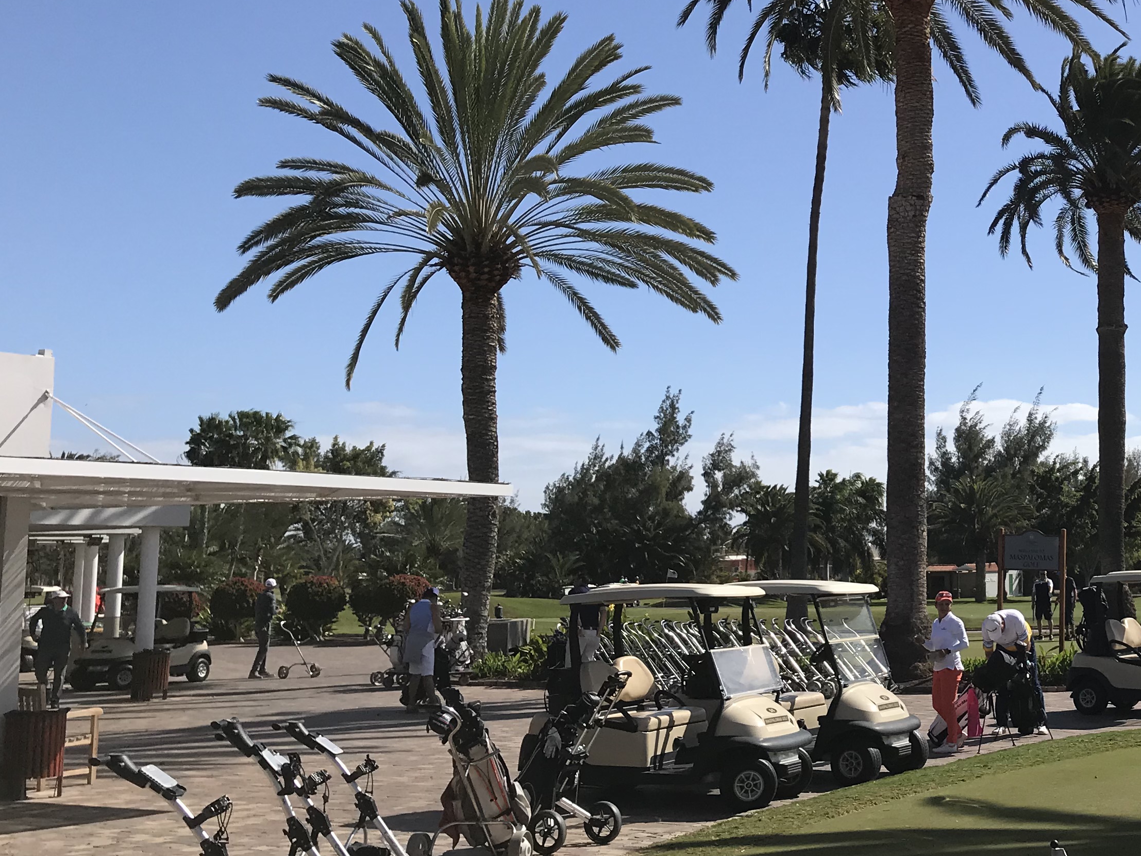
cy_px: 327
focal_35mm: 51
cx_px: 1030
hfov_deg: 35.3
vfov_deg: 28.5
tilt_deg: +10.8
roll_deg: +1.8
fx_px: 1681
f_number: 1.8
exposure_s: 1/3546
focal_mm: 3.99
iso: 20
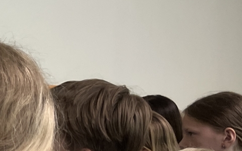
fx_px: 765
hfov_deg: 14.8
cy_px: 176
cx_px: -239
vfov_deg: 11.1
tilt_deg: -5.8
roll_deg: +2.4
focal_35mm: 116
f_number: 1.6
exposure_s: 1/100
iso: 125
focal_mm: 5.1
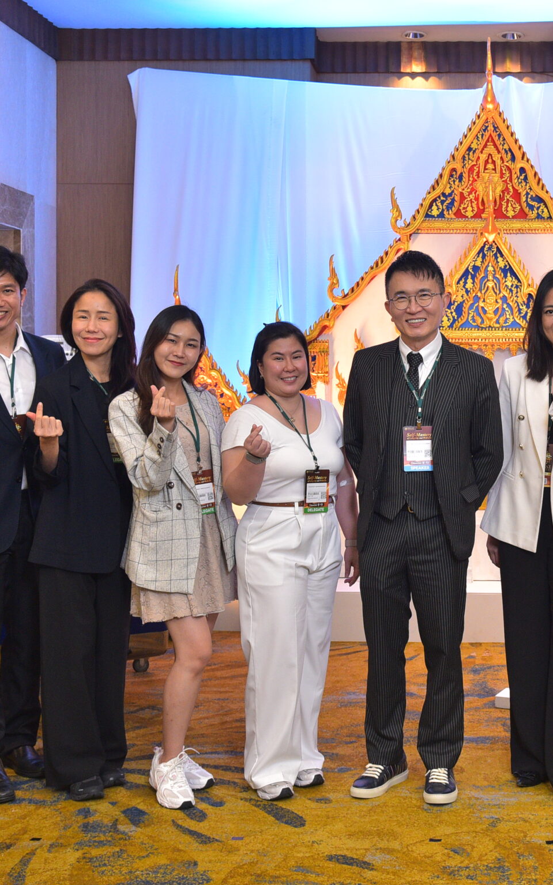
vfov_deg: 39.5
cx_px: 488
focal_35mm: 51
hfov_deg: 24.7
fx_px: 1230
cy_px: 404
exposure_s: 1/125
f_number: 5.6
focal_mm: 30
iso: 1600
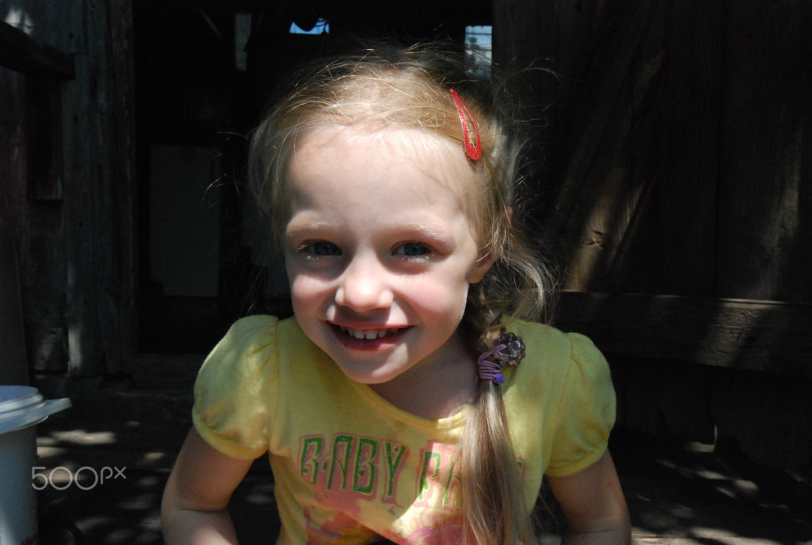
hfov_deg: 57.1
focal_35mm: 33
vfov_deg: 40.1
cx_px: 406
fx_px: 746
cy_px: 272
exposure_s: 1/500
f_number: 14
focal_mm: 22
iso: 1600
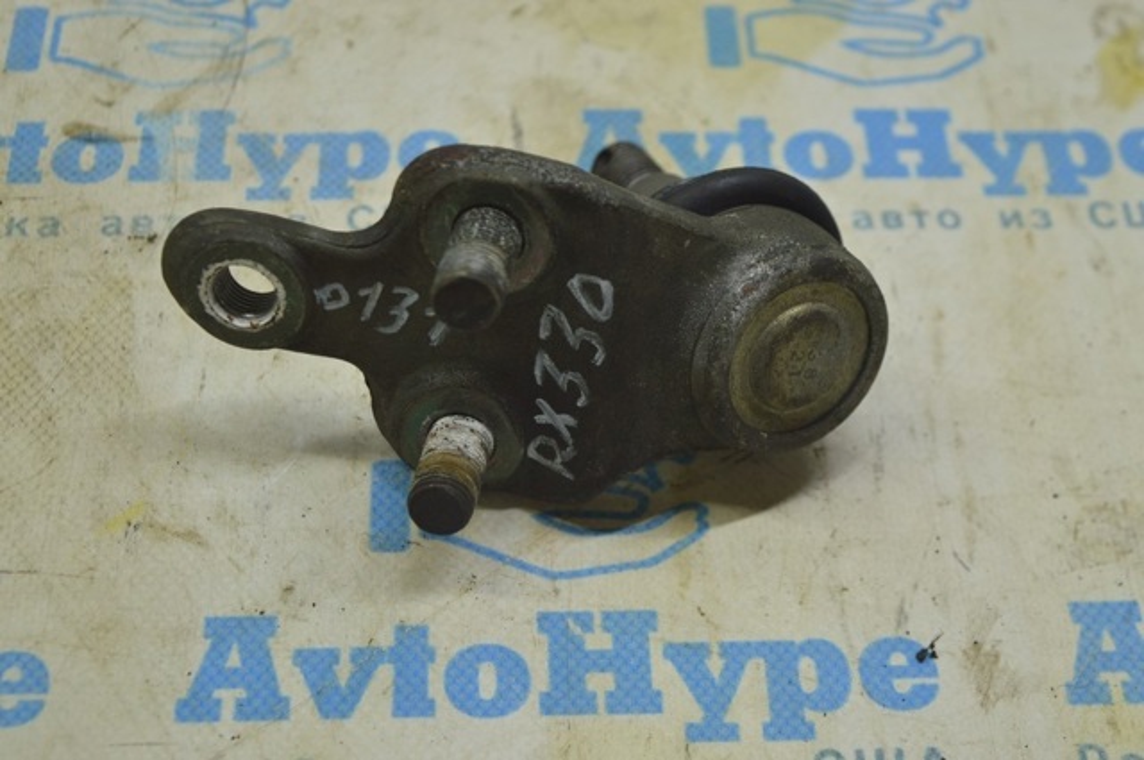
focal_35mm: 69
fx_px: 2190
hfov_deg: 29.3
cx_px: 572
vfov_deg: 19.7
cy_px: 380
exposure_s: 1/40
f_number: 5.6
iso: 400
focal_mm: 46
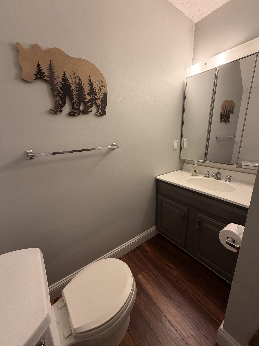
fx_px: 140
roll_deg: +1.4
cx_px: 130
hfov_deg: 85.7
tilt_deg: -15.4
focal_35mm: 14
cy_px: 173
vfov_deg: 102.1
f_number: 2.2
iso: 200
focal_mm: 2.22
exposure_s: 1/60
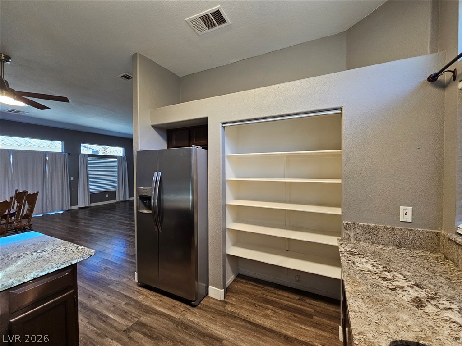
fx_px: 174
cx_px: 231
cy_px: 173
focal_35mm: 13
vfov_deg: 89.9
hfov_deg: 106.2
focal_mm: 2.2
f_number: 2.2
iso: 200
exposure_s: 1/60
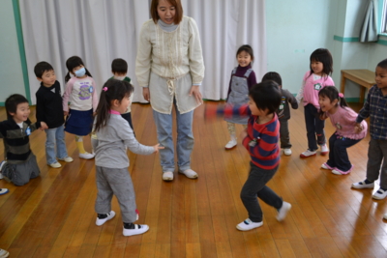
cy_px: 129
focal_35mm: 36
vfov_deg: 36.9
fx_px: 387
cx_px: 194
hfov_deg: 53.1
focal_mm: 24
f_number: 4
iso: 400
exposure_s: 1/30
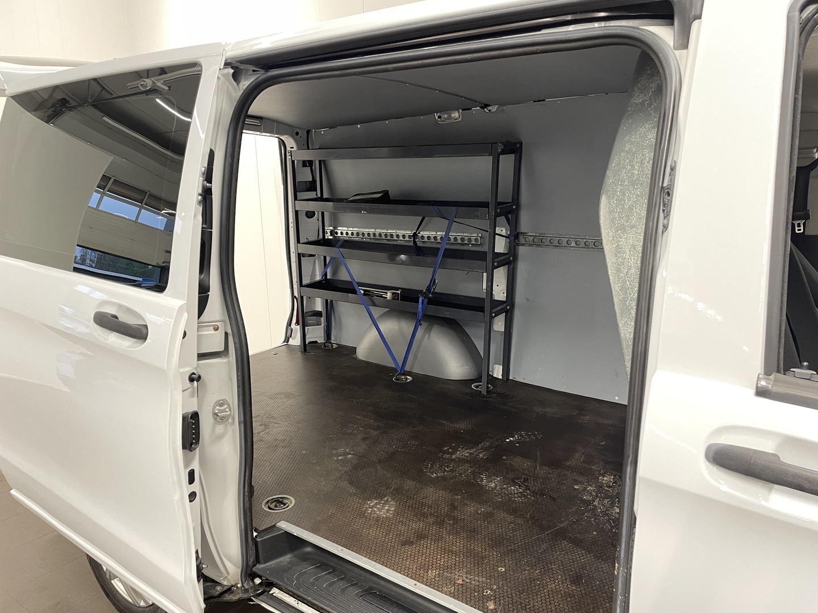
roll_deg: +1.8
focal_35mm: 26
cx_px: 409
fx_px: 614
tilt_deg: -10.7
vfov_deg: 53.1
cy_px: 306
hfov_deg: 67.3
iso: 400
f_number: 1.6
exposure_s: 1/33
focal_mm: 4.2
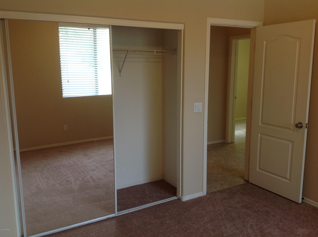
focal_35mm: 35
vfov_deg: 40.6
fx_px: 321
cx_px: 159
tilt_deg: -10.0
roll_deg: +0.4
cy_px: 118
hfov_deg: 52.7
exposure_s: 1/30
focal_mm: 4.28
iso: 50
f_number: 2.4
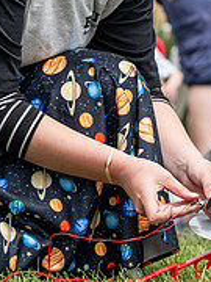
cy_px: -20
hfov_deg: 6.8
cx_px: 186
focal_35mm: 217
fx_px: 1764
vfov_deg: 9.0
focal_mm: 70
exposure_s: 1/2500
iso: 500
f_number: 4
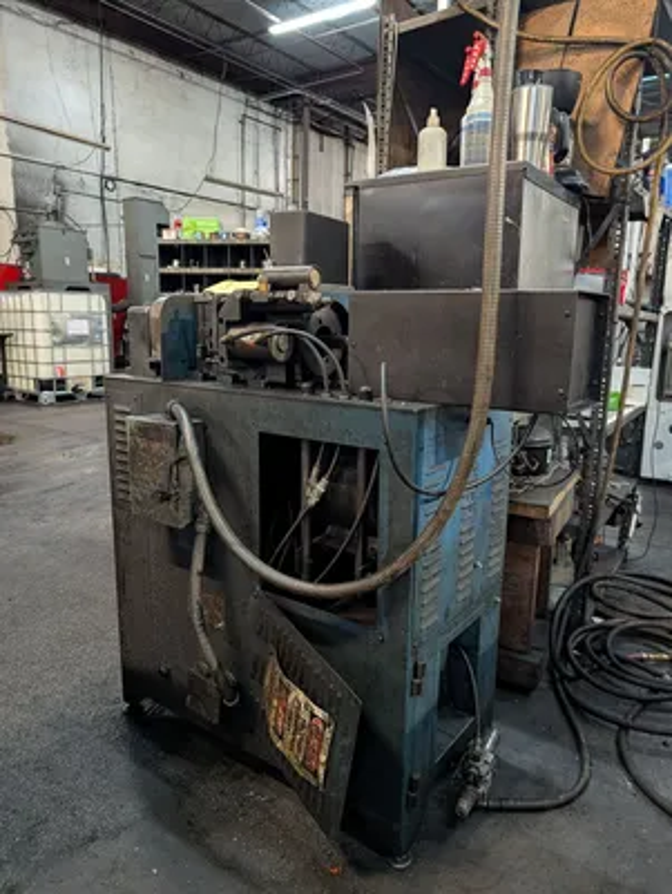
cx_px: 336
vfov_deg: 71.5
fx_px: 620
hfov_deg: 56.9
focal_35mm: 24
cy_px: 447
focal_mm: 6.9
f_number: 1.68
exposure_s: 1/60
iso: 677
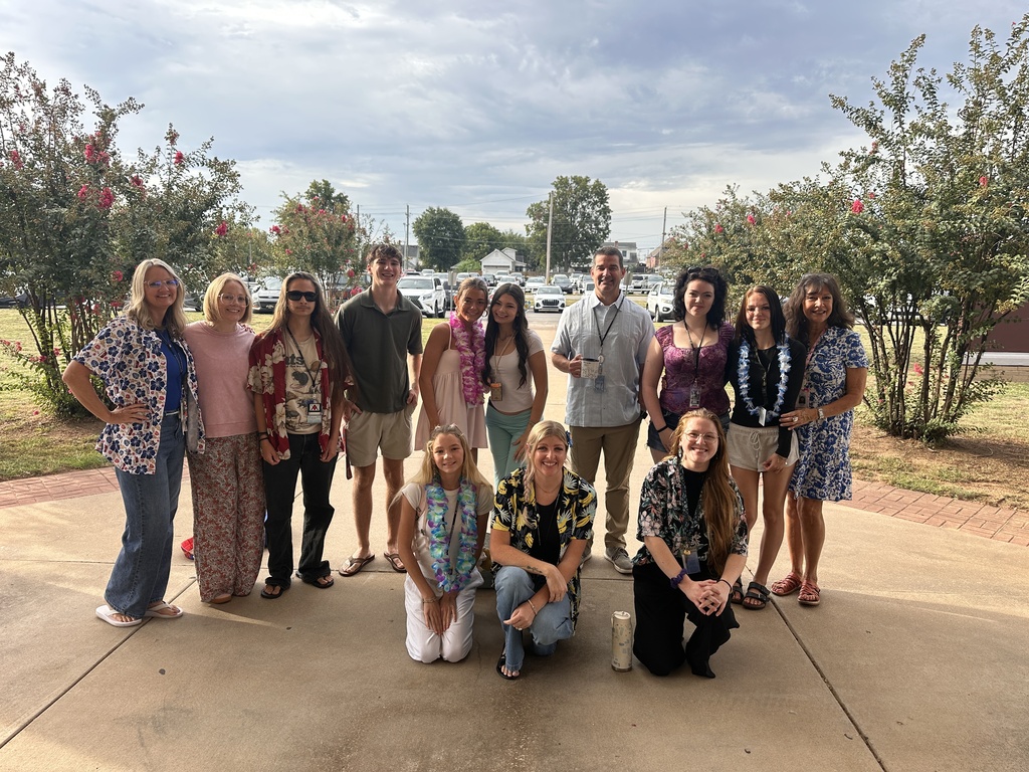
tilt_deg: -8.8
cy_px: 386
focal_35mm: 24
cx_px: 514
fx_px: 713
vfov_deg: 56.8
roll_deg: -1.4
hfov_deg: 71.6
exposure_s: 1/634
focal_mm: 6.86
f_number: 1.78
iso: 80
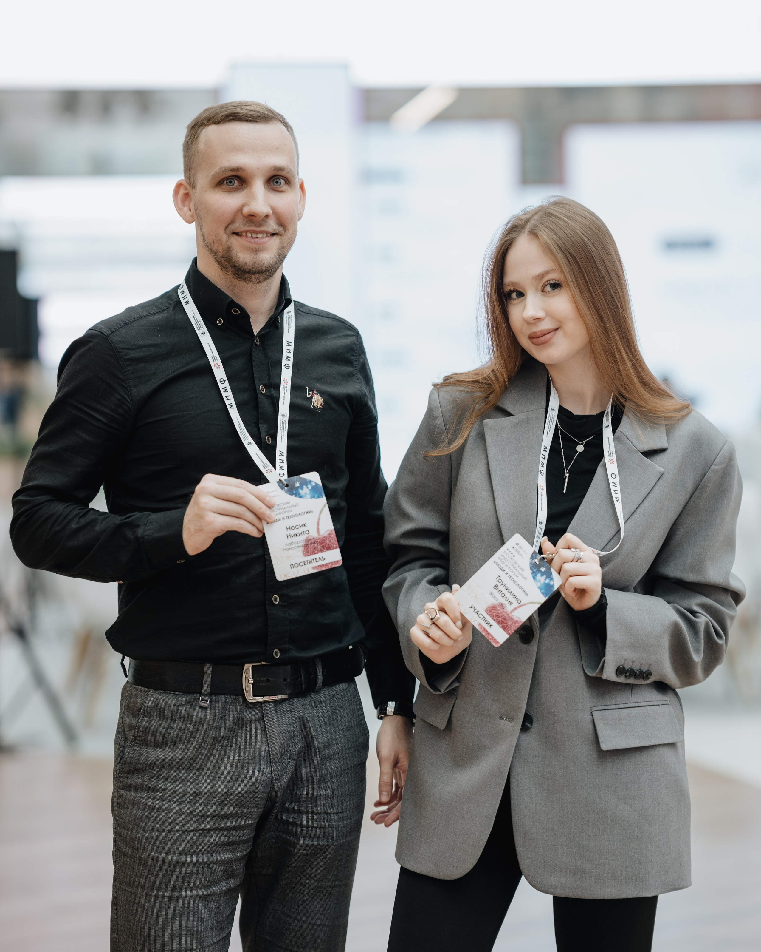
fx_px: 2703
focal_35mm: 96
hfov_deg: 16.0
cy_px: 487
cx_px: 380
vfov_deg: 20.0
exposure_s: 1/160
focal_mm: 85
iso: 320
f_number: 2
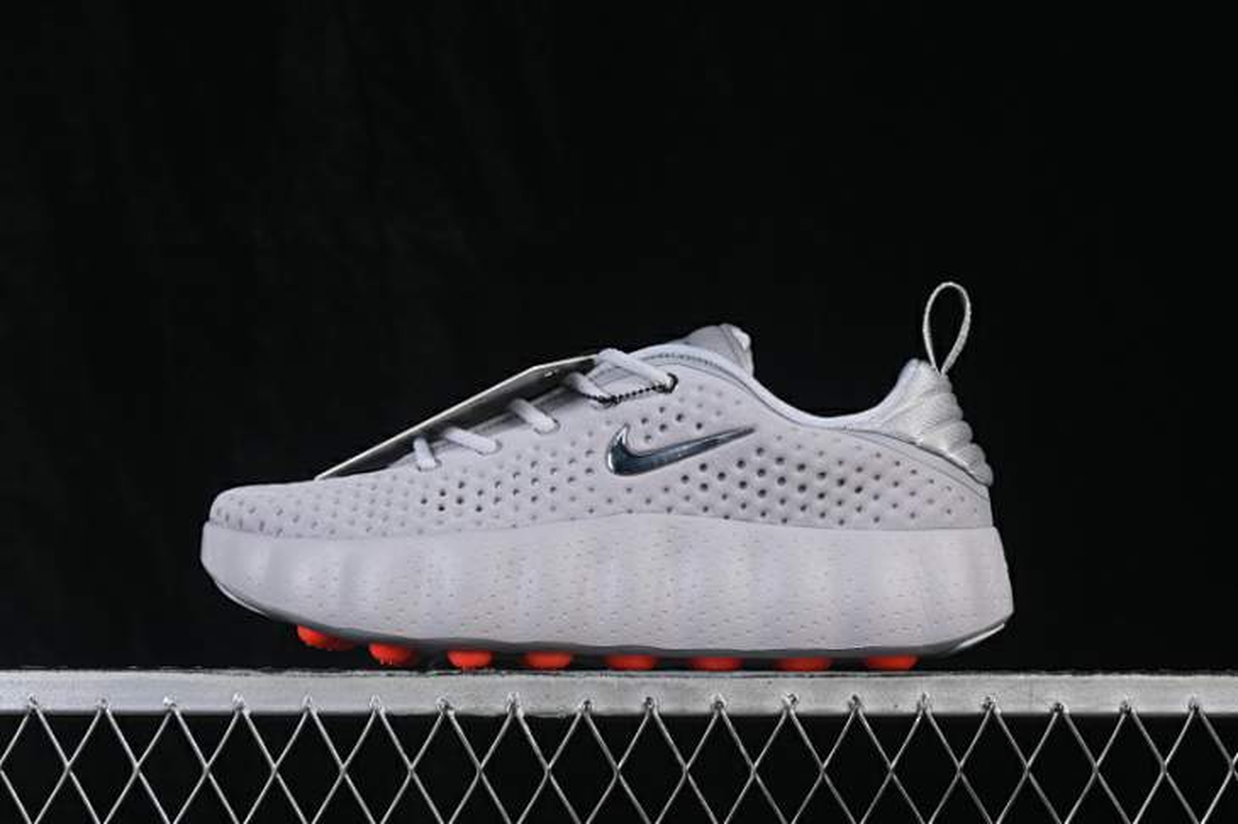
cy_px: 412
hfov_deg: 27.0
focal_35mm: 75
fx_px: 2578
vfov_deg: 18.2
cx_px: 619
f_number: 8
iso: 160
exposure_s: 1/80
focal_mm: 50
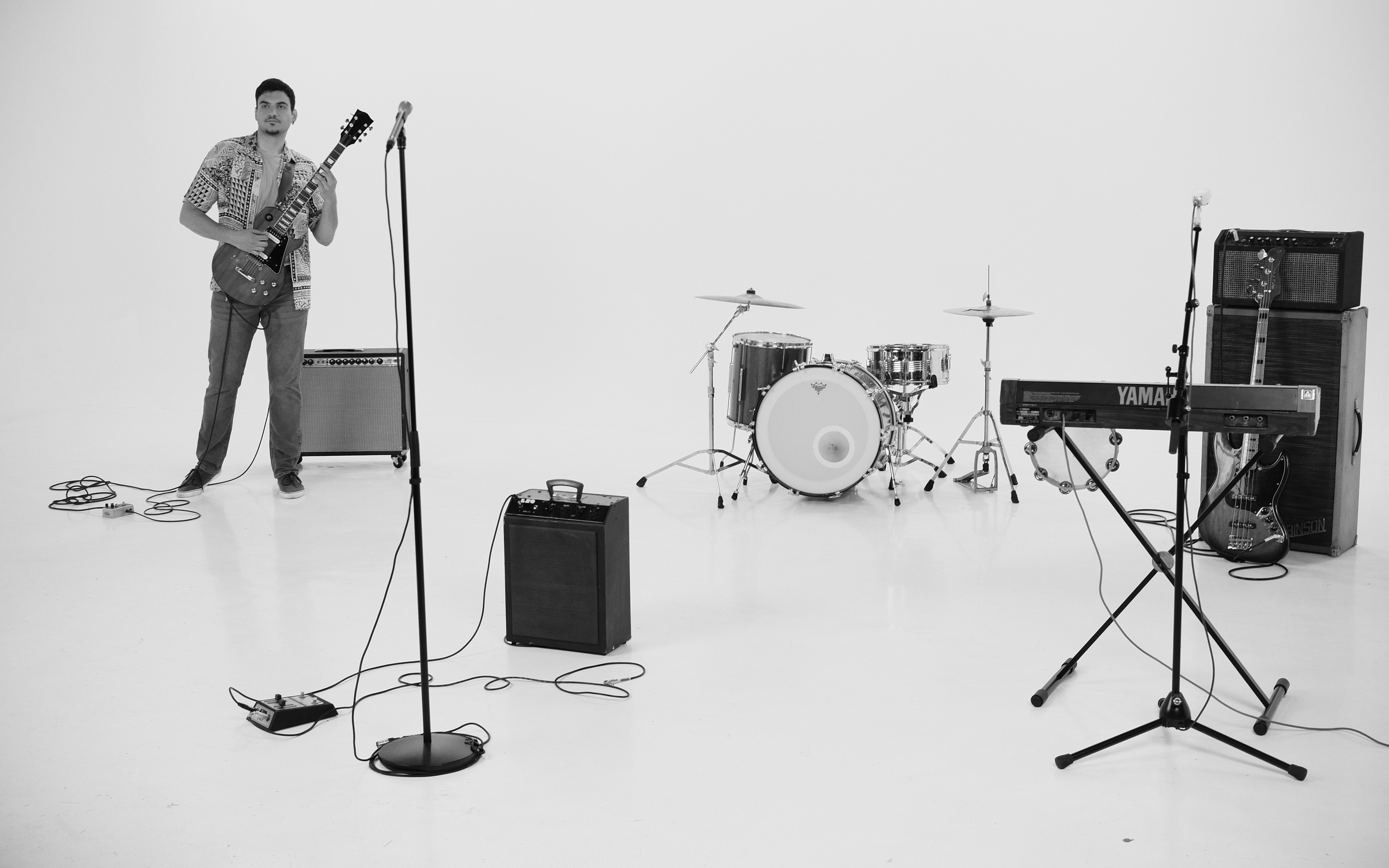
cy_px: 409
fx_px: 1628
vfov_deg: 29.9
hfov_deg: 46.2
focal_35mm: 43
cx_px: 704
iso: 800
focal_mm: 27
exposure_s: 1/125
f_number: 5
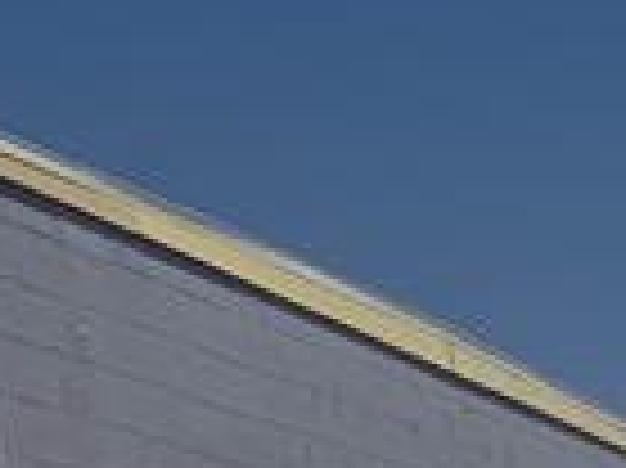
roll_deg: +3.1
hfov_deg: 9.2
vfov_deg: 7.1
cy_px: 1570
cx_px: 1824
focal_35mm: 177
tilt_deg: -12.8
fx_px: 3198
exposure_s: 1/14286
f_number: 1.78
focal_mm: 6.76
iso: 50
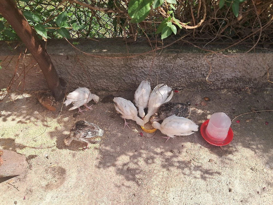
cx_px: 136
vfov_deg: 51.4
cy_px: 102
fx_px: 213
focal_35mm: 27
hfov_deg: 65.3
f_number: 1.8
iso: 50
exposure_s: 1/385
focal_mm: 4
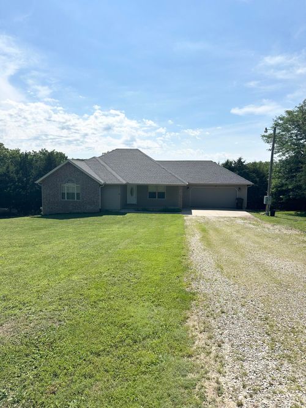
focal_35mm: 24
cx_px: 153
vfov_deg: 71.6
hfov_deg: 56.8
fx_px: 283
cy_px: 204
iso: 80
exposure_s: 1/9709
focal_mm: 6.86
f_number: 1.78
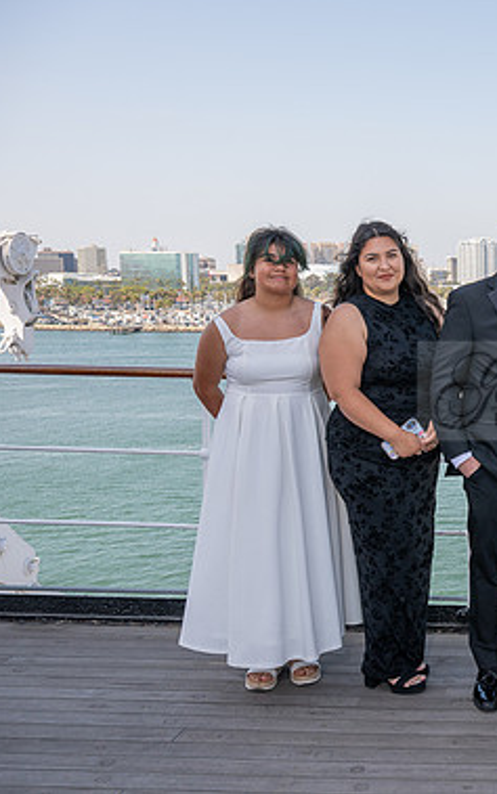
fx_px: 997
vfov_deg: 43.5
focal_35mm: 46
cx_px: 600
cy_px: 391
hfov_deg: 25.2
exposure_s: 1/200
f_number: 8
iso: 200
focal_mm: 29.5
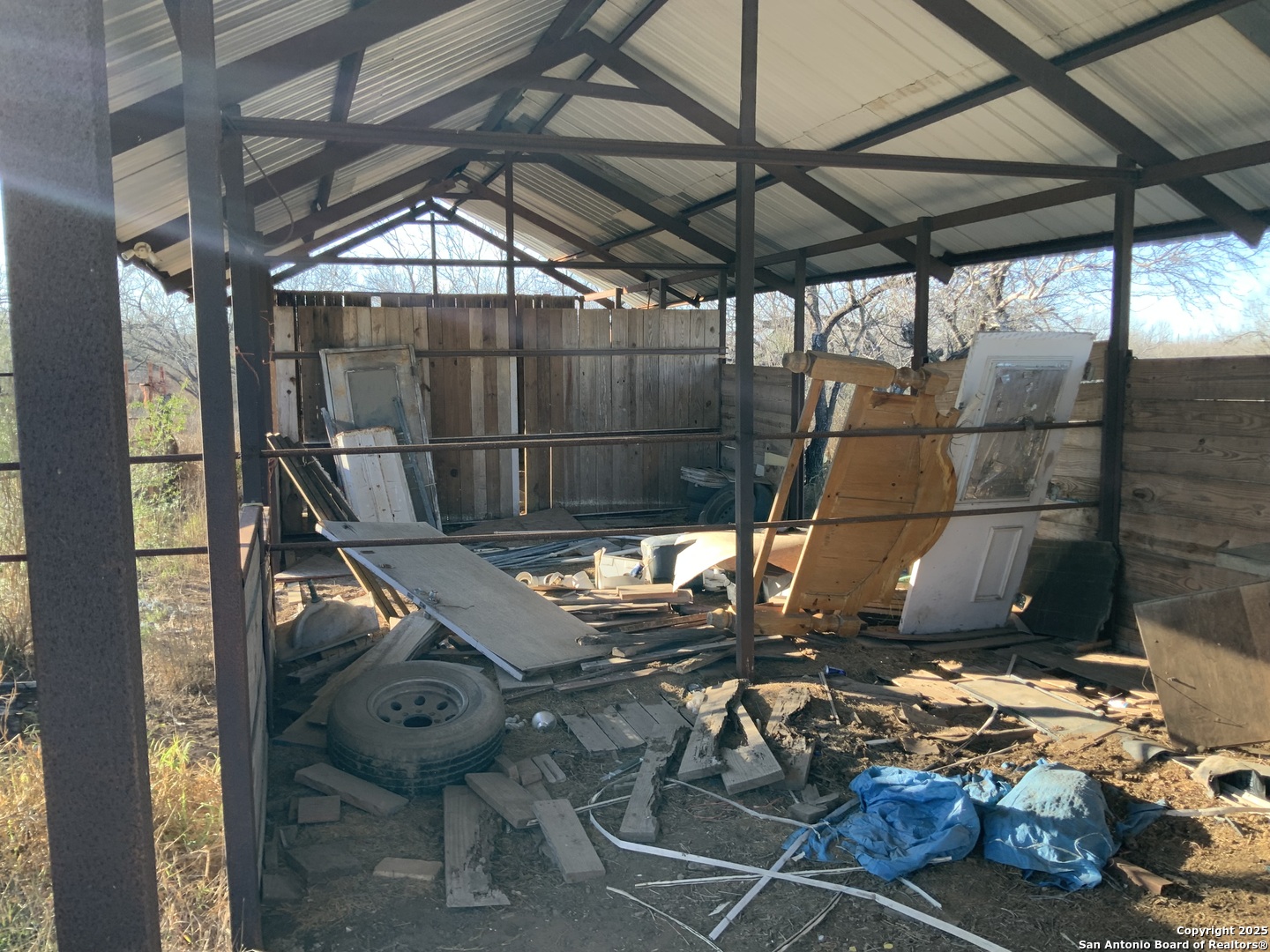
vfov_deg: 48.2
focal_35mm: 29
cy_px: 476
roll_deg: +3.1
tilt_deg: -5.7
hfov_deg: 61.7
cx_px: 635
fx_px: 1064
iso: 20
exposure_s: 1/122
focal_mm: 3
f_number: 1.8
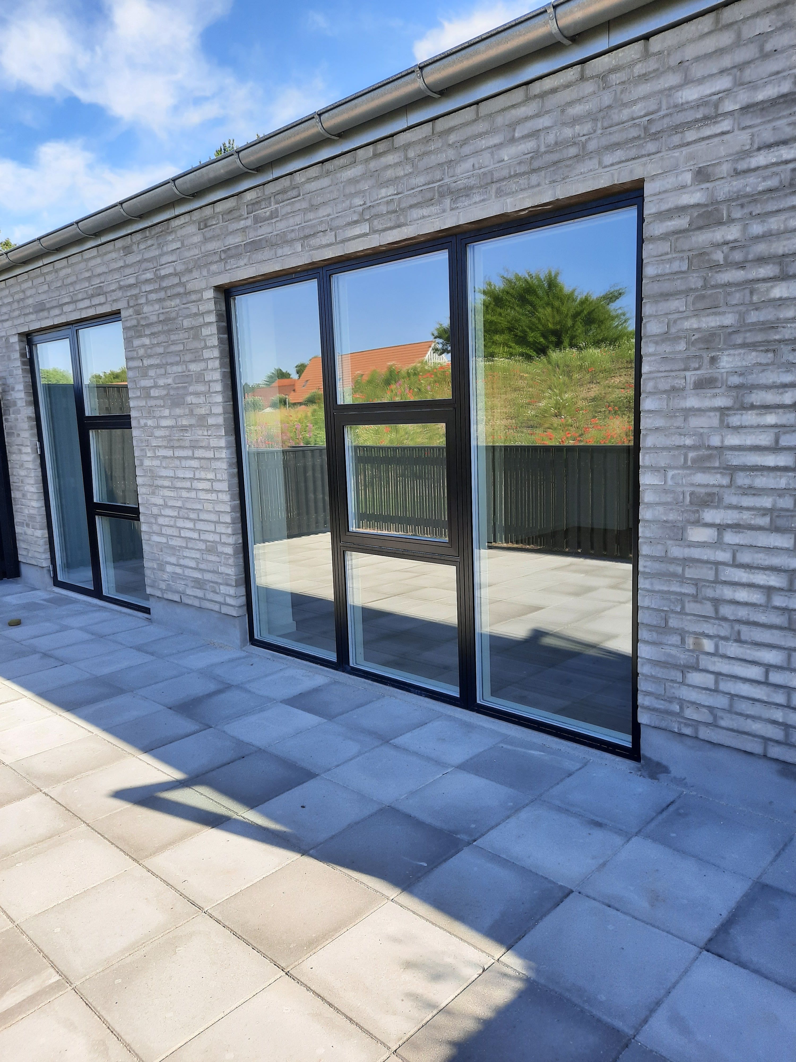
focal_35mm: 25
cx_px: 398
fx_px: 767
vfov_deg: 69.4
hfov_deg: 54.9
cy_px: 531
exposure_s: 1/331
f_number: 2
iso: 32
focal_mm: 4.6
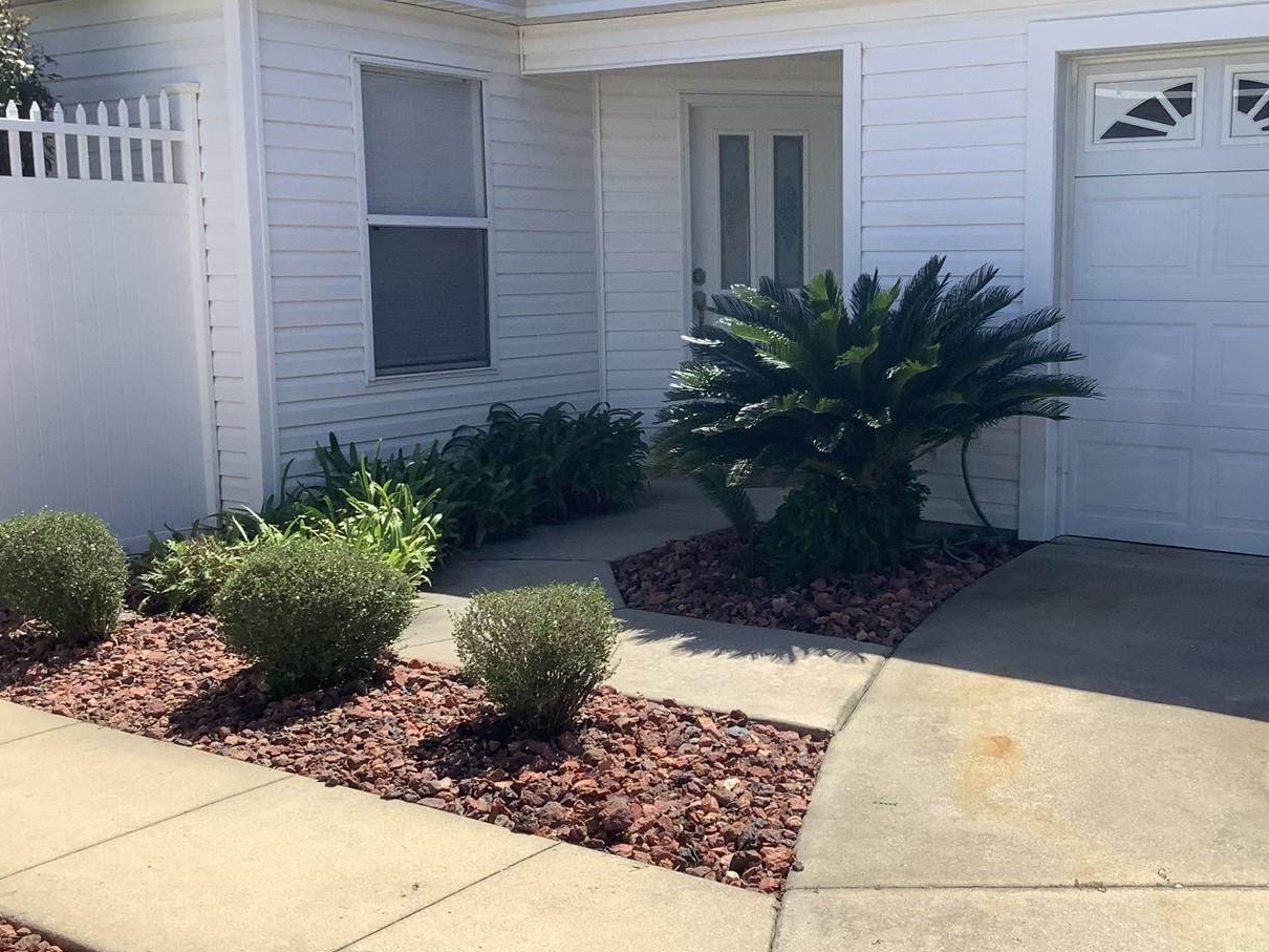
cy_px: 461
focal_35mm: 41
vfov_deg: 35.1
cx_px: 761
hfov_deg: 45.5
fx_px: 1503
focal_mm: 3.3
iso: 25
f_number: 2.4
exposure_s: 1/1148
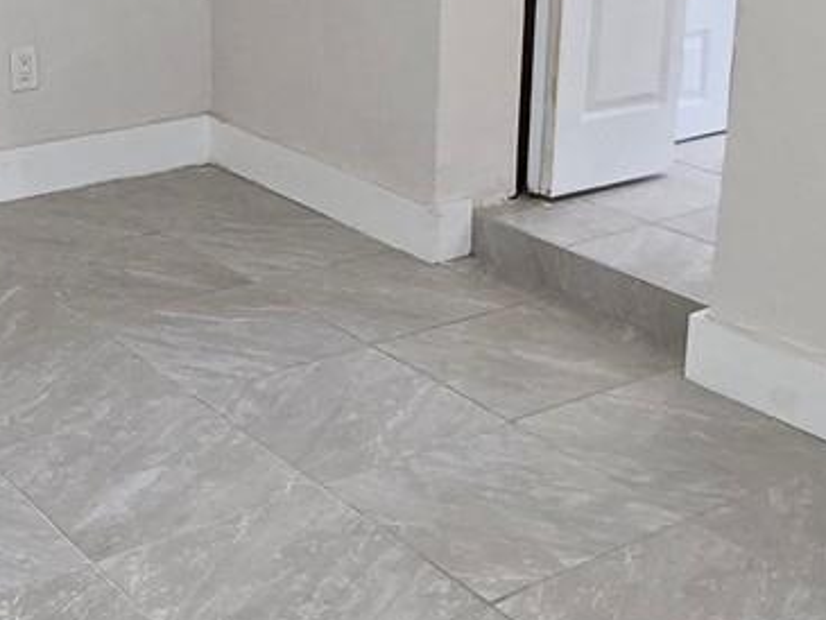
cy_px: 235
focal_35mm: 57
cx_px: 306
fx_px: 1361
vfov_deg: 25.6
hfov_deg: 33.6
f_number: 2.2
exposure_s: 1/60
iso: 200
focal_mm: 2.2
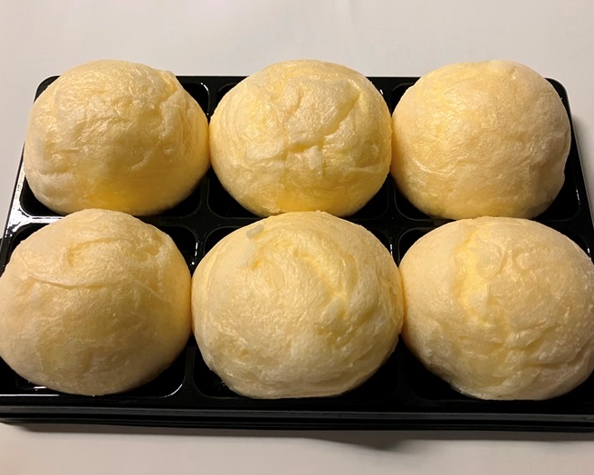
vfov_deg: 48.5
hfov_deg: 58.8
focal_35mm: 30
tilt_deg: -66.0
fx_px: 527
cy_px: 240
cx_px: 293
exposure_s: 1/50
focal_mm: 3.99
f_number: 1.8
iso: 250
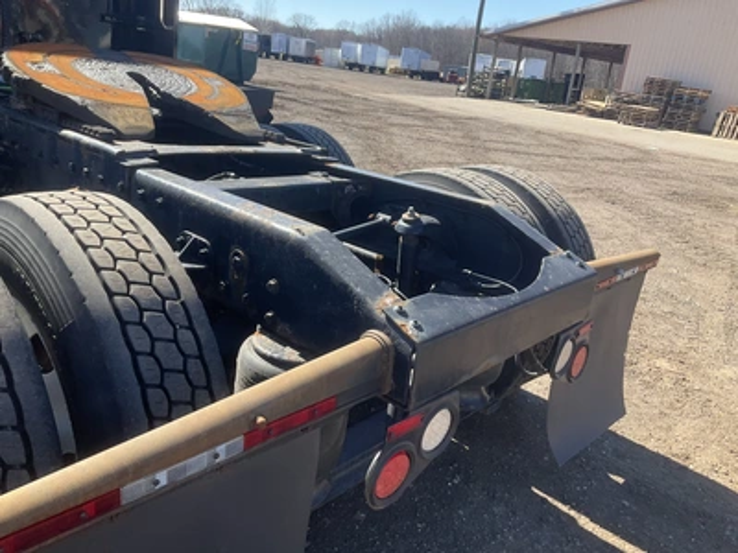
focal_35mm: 29
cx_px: 369
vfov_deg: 48.2
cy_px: 276
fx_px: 618
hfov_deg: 61.7
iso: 25
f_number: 1.8
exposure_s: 1/478
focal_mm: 3
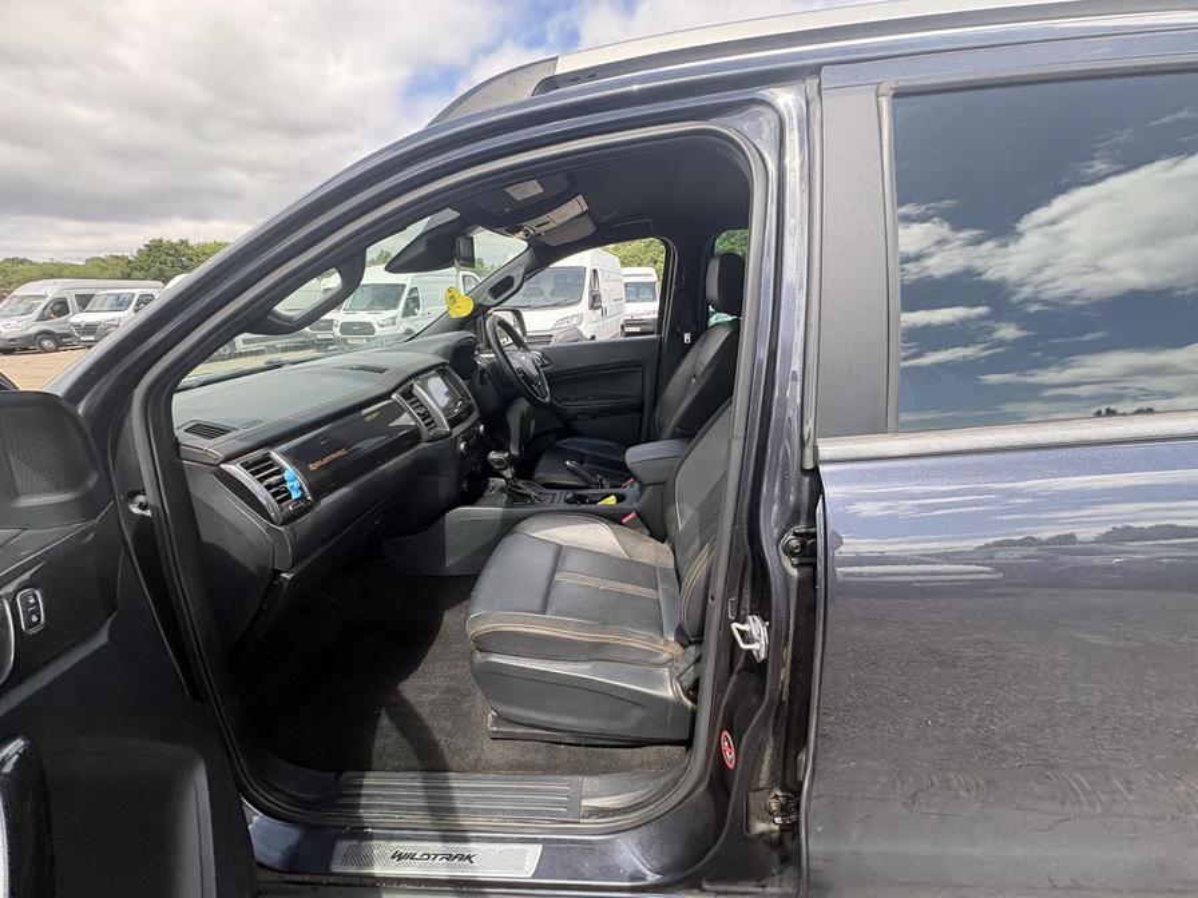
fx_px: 485
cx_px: 599
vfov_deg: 85.7
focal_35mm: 14
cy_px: 449
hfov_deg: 102.1
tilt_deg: -12.0
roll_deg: -1.4
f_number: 2.2
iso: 50
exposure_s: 1/284
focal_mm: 2.22
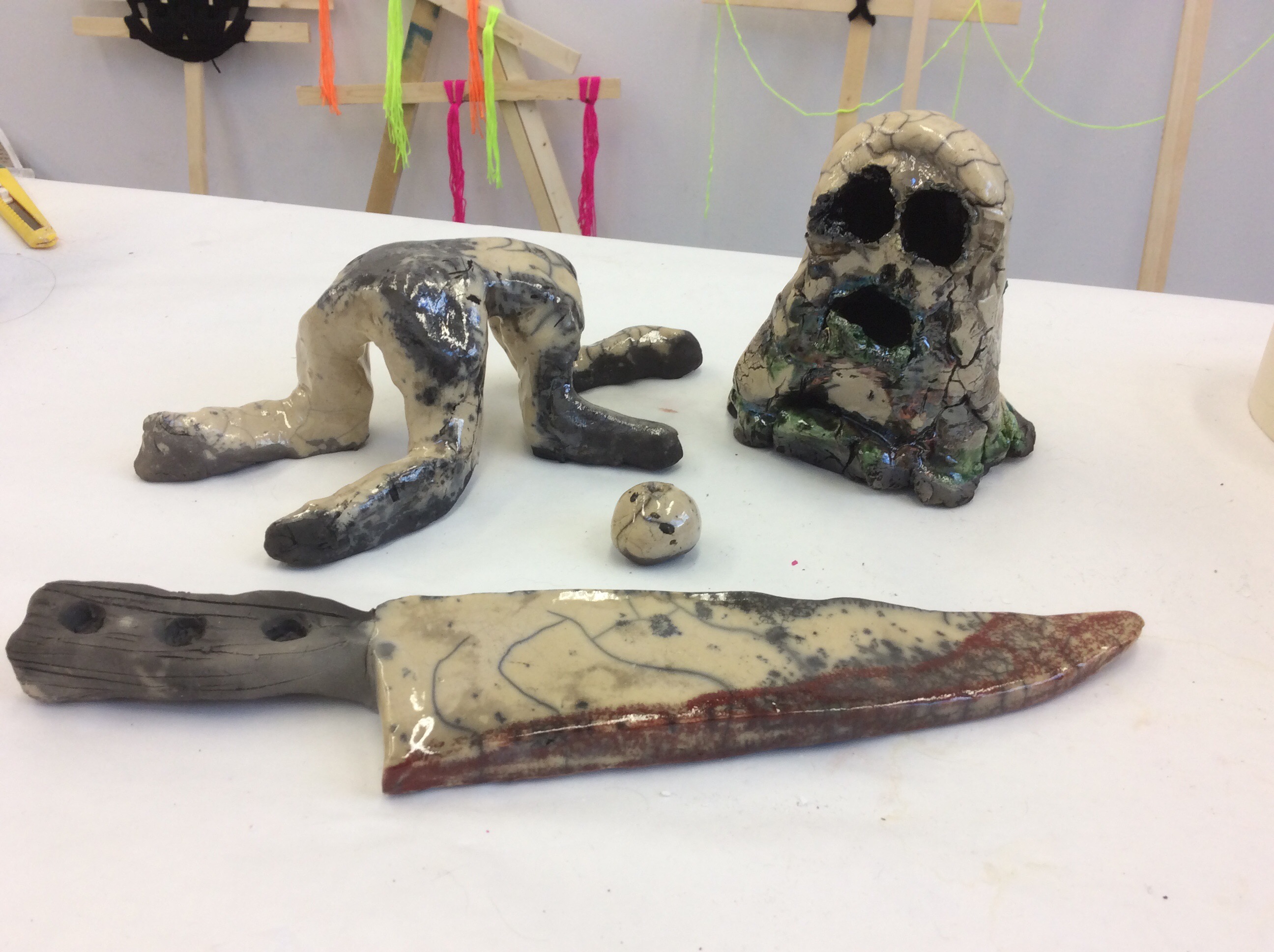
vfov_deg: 44.1
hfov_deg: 56.9
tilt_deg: -32.0
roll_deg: -1.9
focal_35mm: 32
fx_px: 1176
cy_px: 476
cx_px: 637
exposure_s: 1/30
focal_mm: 3.3
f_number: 2.4
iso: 40
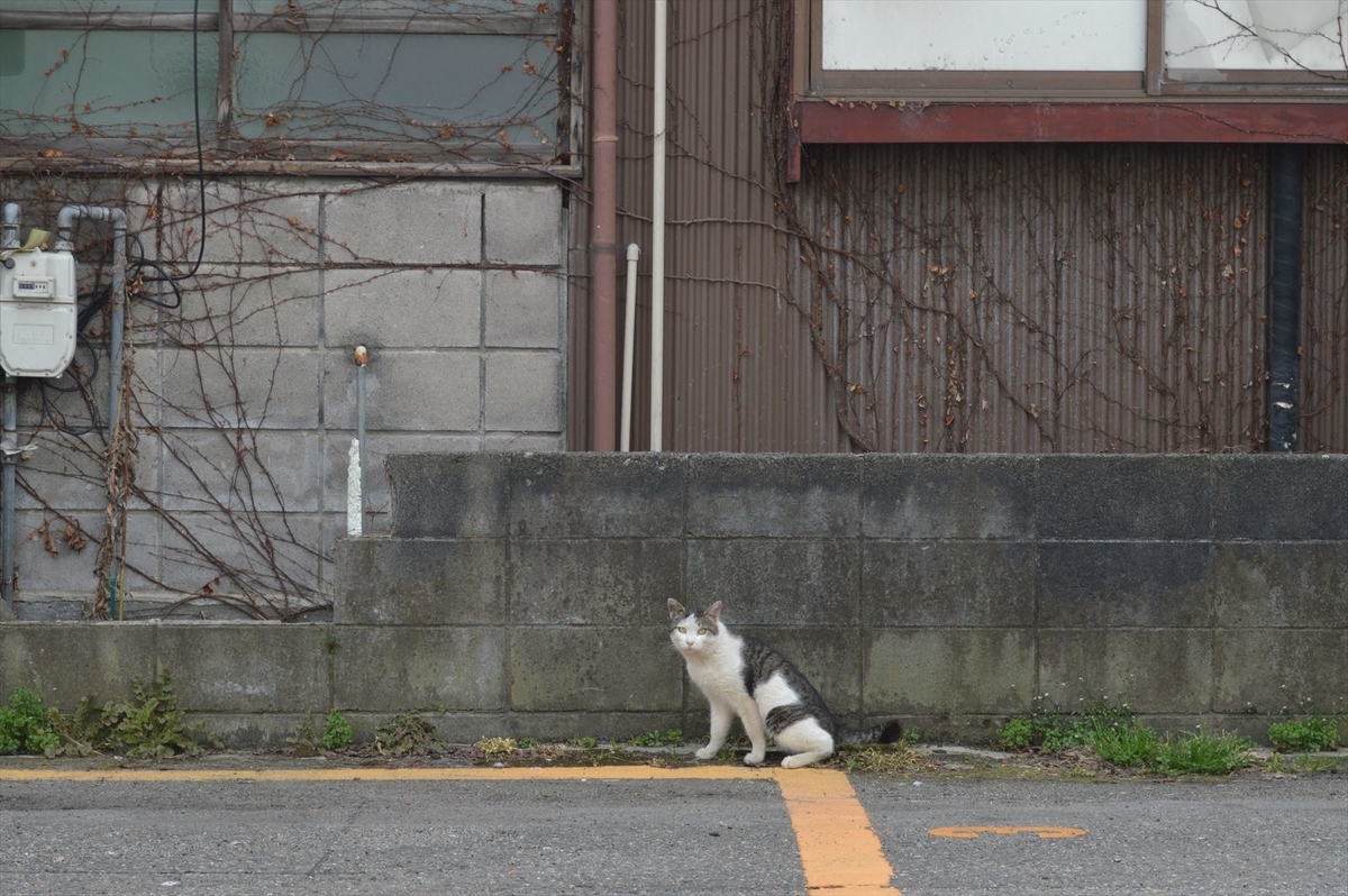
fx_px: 3087
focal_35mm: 82
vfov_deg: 16.5
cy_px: 448
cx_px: 674
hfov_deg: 24.6
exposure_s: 1/250
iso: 400
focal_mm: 55
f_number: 8
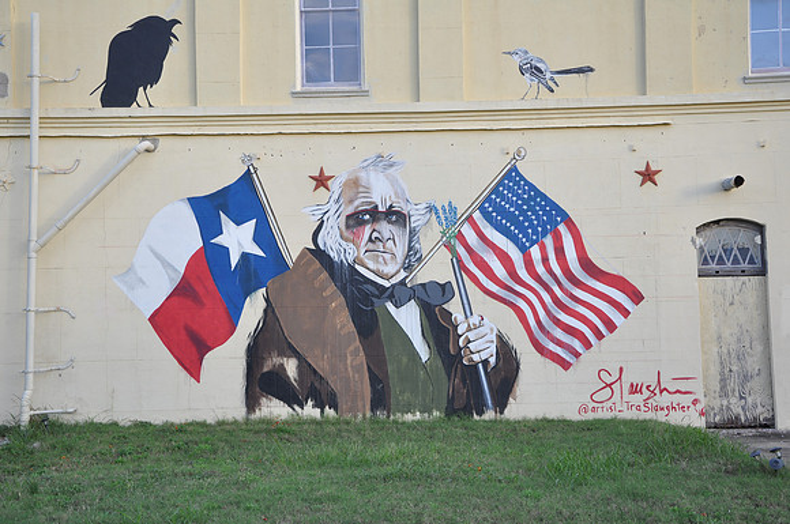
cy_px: 262
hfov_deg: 41.2
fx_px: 1052
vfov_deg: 28.0
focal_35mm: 48
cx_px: 395
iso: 200
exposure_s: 1/40
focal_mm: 32
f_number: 6.3
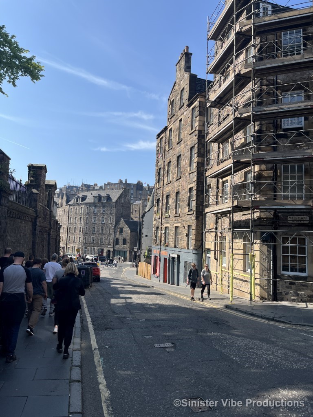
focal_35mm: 26
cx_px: 156
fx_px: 313
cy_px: 208
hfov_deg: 53.1
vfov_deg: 67.3
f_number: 1.6
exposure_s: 1/3215
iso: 50
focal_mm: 5.1
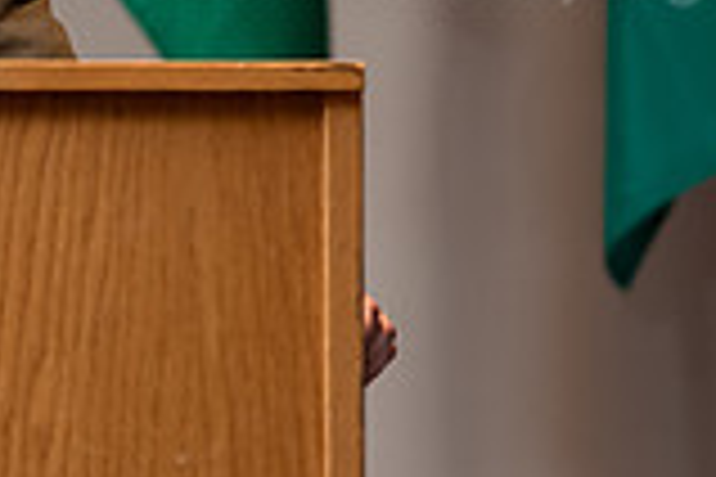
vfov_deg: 2.3
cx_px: -185
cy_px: 70
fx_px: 11932
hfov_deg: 3.4
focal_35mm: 600
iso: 1600
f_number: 3.5
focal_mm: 165
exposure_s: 1/200
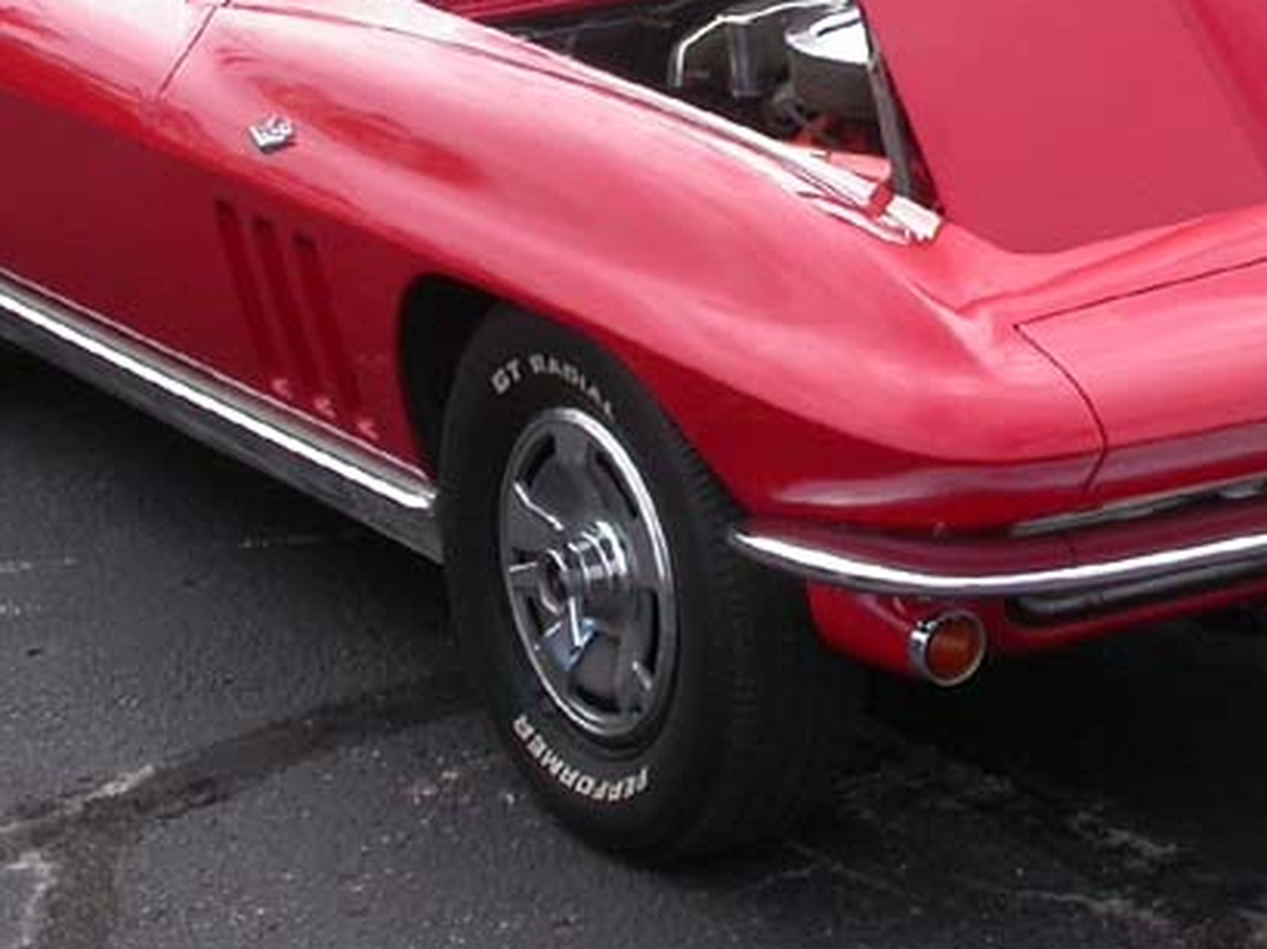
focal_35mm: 95
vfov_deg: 15.4
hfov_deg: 20.6
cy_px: 127
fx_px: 3475
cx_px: 782
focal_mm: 7.85
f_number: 6.7
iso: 100
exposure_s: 1/228
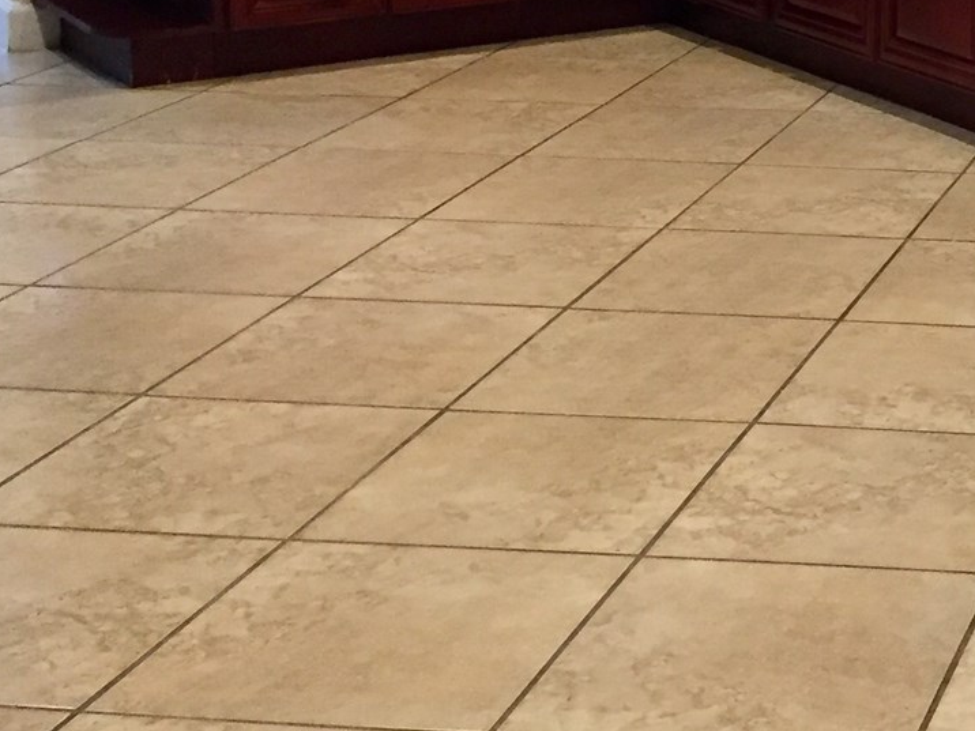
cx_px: 1337
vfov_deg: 16.6
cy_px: -271
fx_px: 2338
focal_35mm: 83
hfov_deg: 21.0
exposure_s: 1/30
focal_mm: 4.15
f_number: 2.2
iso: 160
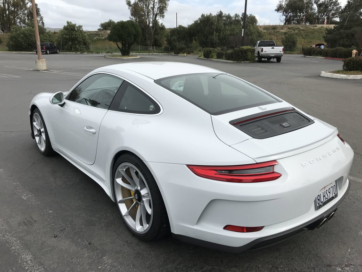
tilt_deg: -15.2
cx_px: 181
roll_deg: -3.4
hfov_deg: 63.4
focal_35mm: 28
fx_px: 293
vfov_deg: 49.7
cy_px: 136
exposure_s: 1/2519
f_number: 1.8
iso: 20
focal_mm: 3.99
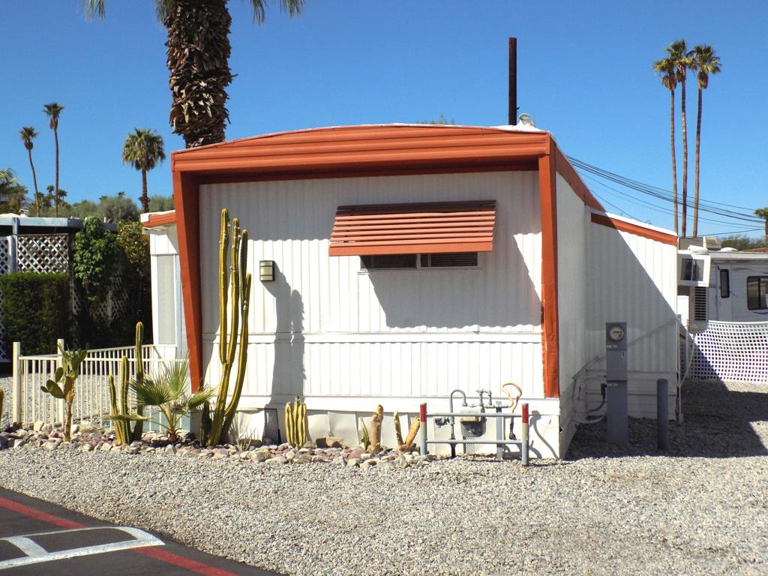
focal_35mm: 46
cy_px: 288
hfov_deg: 41.2
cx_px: 384
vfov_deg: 31.5
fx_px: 1021
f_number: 11.8
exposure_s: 1/250
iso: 80
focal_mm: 8.1
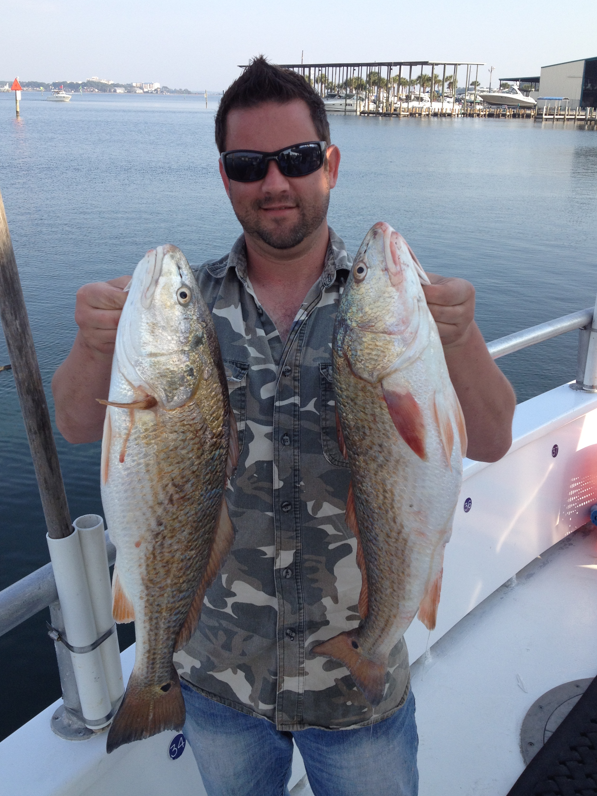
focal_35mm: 38
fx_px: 874
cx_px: 275
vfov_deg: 48.9
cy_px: 367
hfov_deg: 37.7
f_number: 2.4
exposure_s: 1/642
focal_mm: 4.28
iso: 50
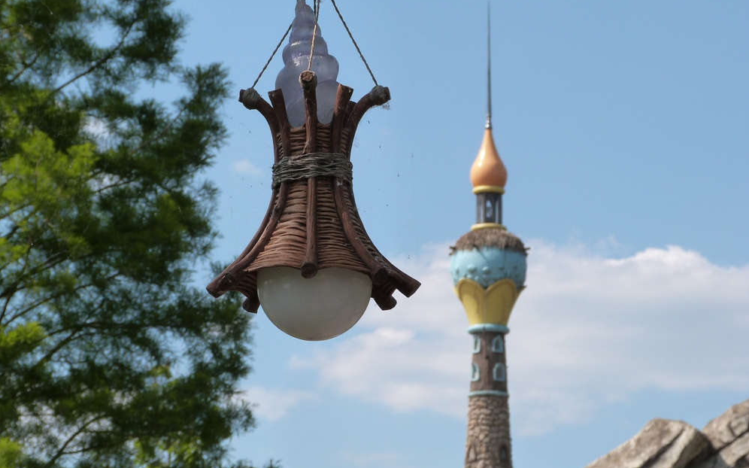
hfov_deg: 12.7
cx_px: 375
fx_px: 3367
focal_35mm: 165
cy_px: 254
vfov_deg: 7.9
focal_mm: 27.9
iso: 160
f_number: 5.6
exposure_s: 1/640
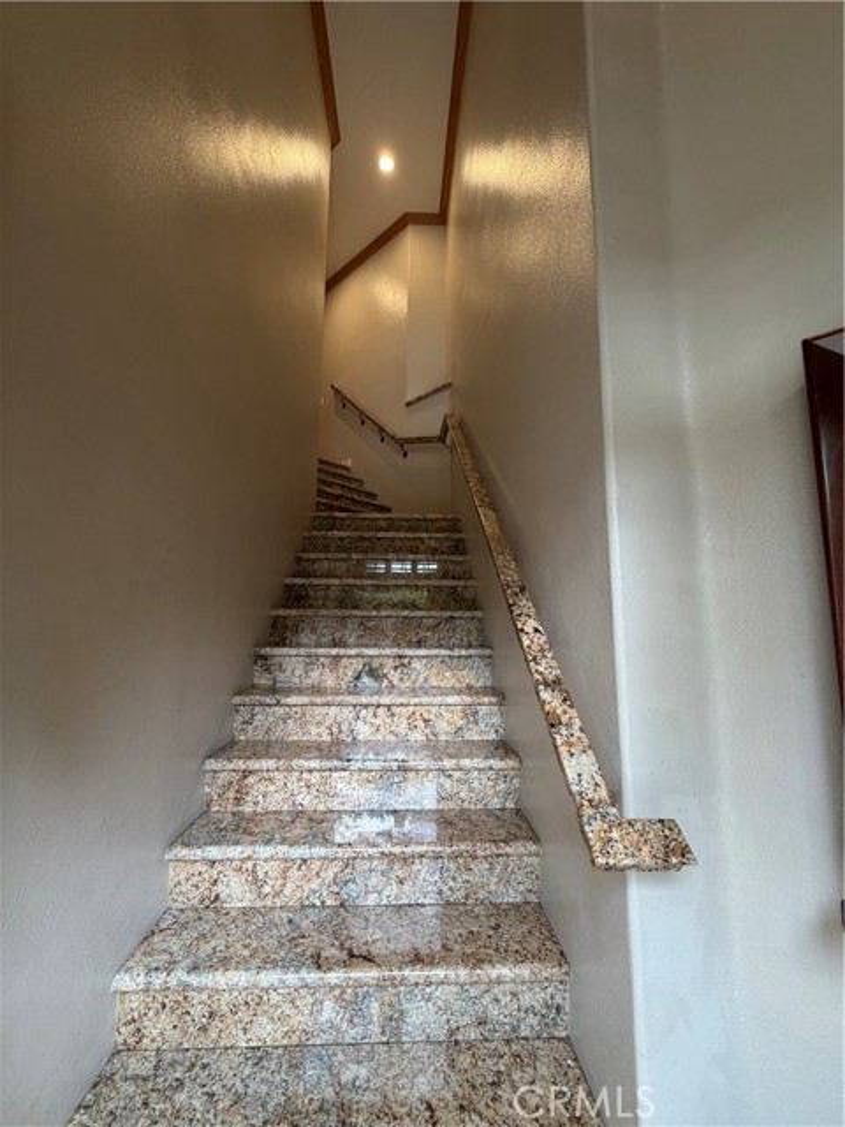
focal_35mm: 14
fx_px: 456
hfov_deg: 85.7
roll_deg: +0.2
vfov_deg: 102.1
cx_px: 422
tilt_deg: +7.4
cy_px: 564
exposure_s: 1/60
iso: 160
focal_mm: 2.22
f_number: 2.2
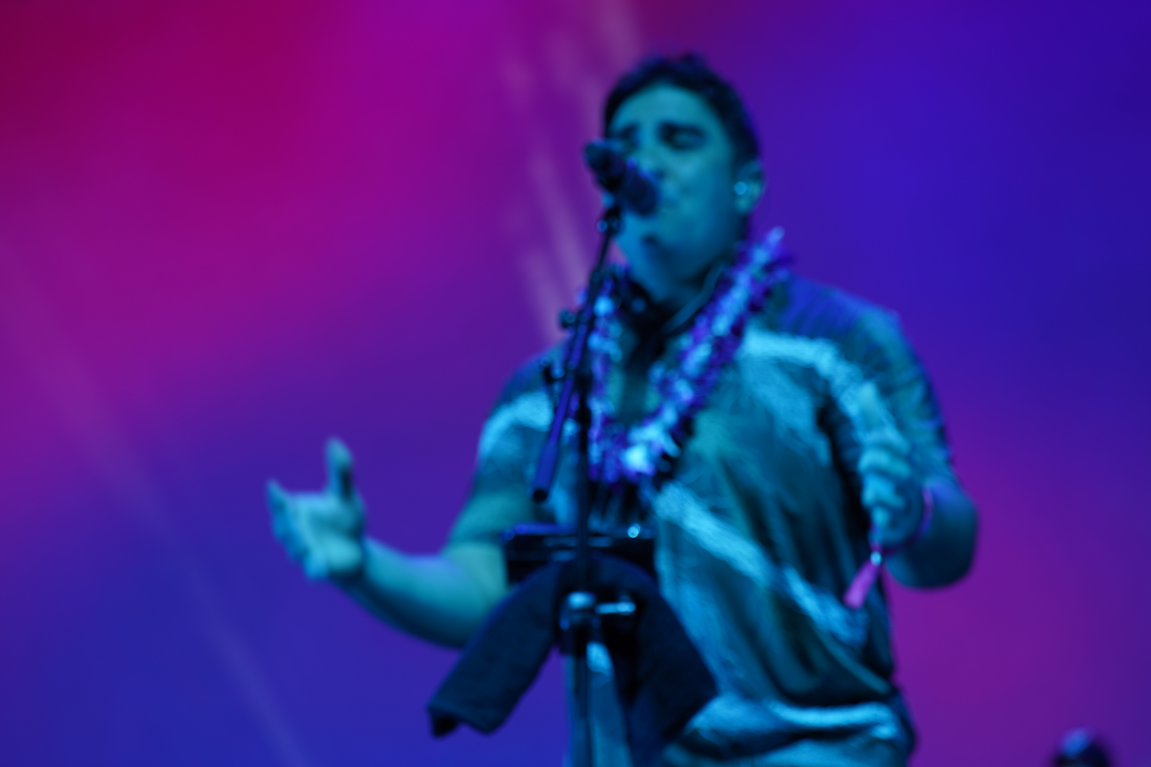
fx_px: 3357
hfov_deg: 19.5
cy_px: 384
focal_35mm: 105
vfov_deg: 13.0
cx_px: 576
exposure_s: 1/40
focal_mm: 105
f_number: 4.5
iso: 100
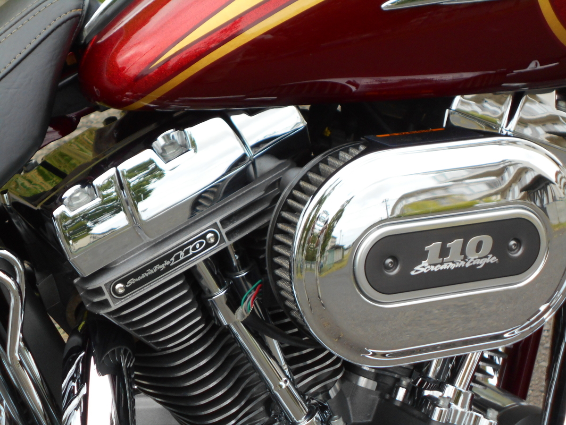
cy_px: 212
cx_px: 283
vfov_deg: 14.9
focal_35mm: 99
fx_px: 1619
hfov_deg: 19.8
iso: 160
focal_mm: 17.6
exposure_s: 1/250
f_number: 5.5
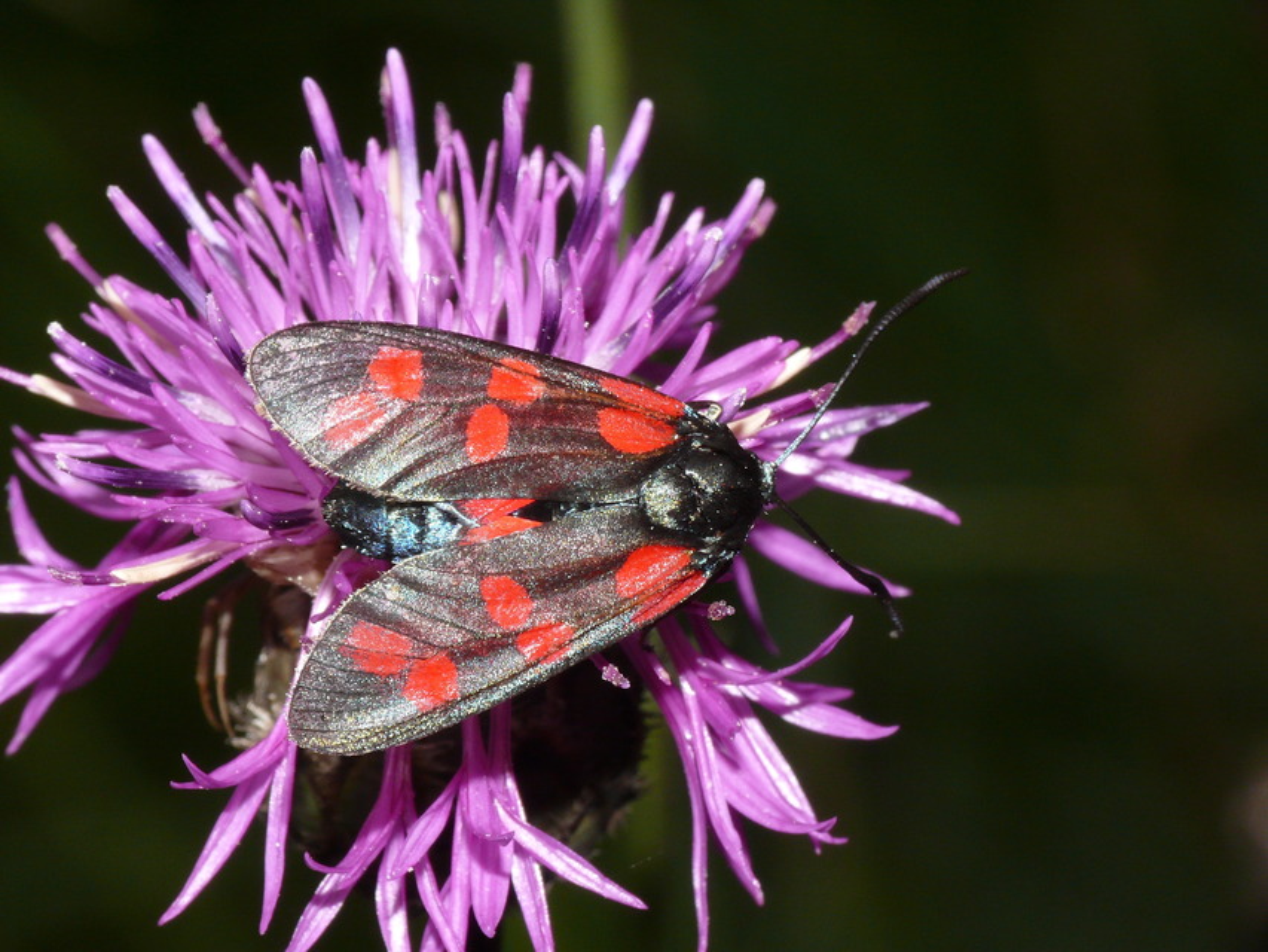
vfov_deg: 9.6
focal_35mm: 154
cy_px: 476
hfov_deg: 12.8
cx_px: 634
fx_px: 5642
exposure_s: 1/640
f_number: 11
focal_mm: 32.7
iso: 200
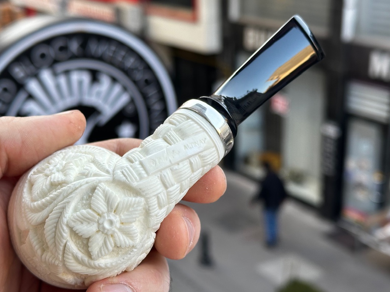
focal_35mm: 58
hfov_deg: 33.2
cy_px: 147
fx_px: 653
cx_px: 183
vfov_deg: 25.2
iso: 50
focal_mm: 6.86
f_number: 1.78
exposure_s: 1/150
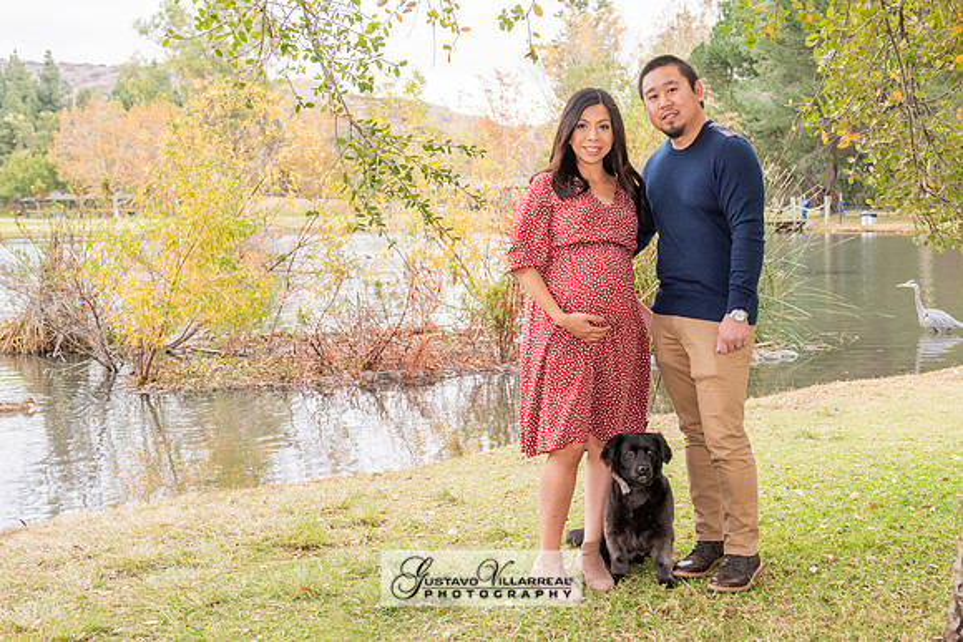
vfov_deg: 24.9
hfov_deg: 36.5
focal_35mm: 54
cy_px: 289
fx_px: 1453
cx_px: 578
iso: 800
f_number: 5
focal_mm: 40
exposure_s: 1/125
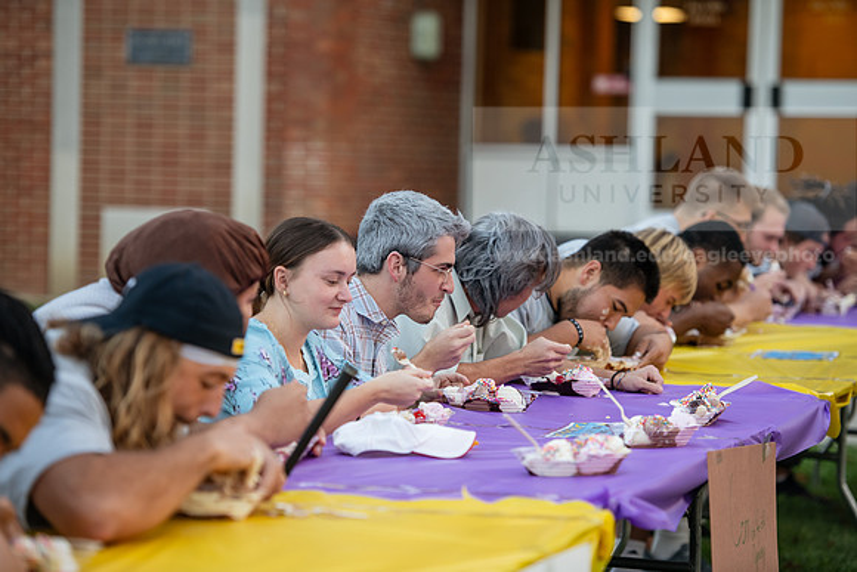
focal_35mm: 135
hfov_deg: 15.2
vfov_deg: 10.2
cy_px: 286
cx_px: 428
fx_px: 3214
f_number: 3.2
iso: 800
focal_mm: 135
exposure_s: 1/400
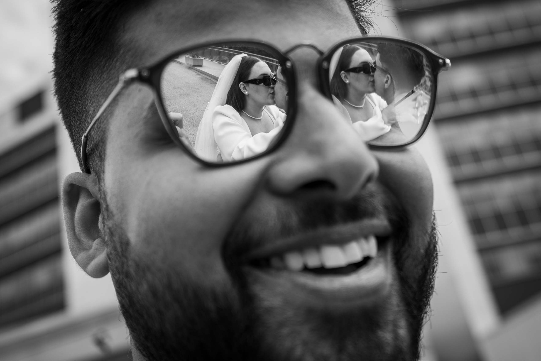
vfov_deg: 33.7
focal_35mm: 40
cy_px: 183
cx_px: 287
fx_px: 595
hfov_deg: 48.9
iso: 100
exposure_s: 1/640
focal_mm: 35
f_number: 4
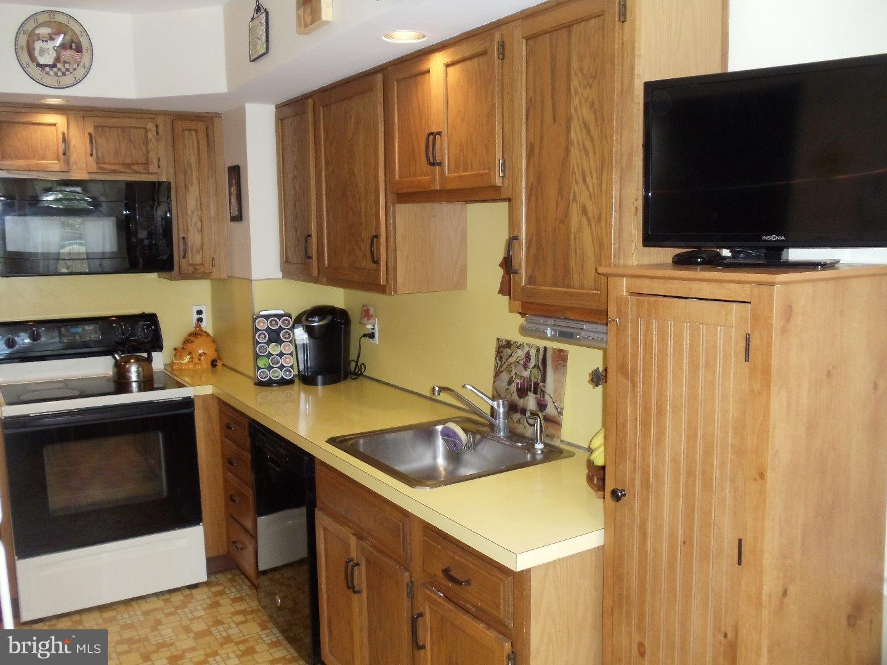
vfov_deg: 32.9
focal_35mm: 44
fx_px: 1127
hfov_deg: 42.9
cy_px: 332
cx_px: 444
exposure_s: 1/30
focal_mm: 6
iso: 400
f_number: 3.5
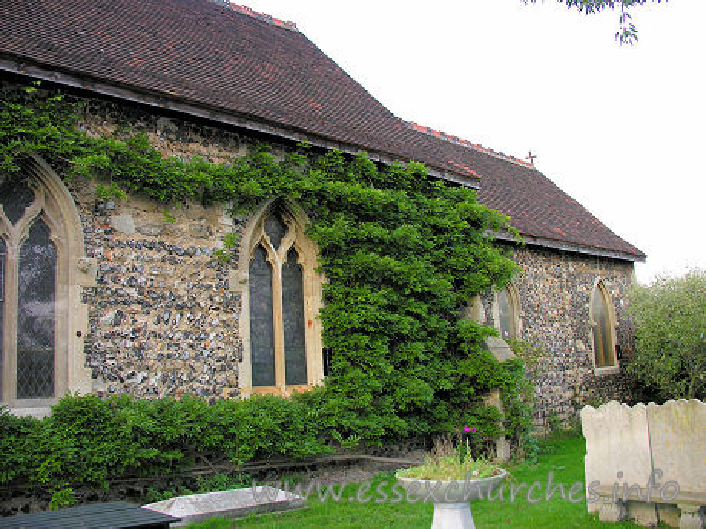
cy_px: 264
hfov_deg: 52.6
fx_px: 714
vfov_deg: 40.7
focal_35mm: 35
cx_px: 353
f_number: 2.8
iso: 57
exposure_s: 1/30
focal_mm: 8.9
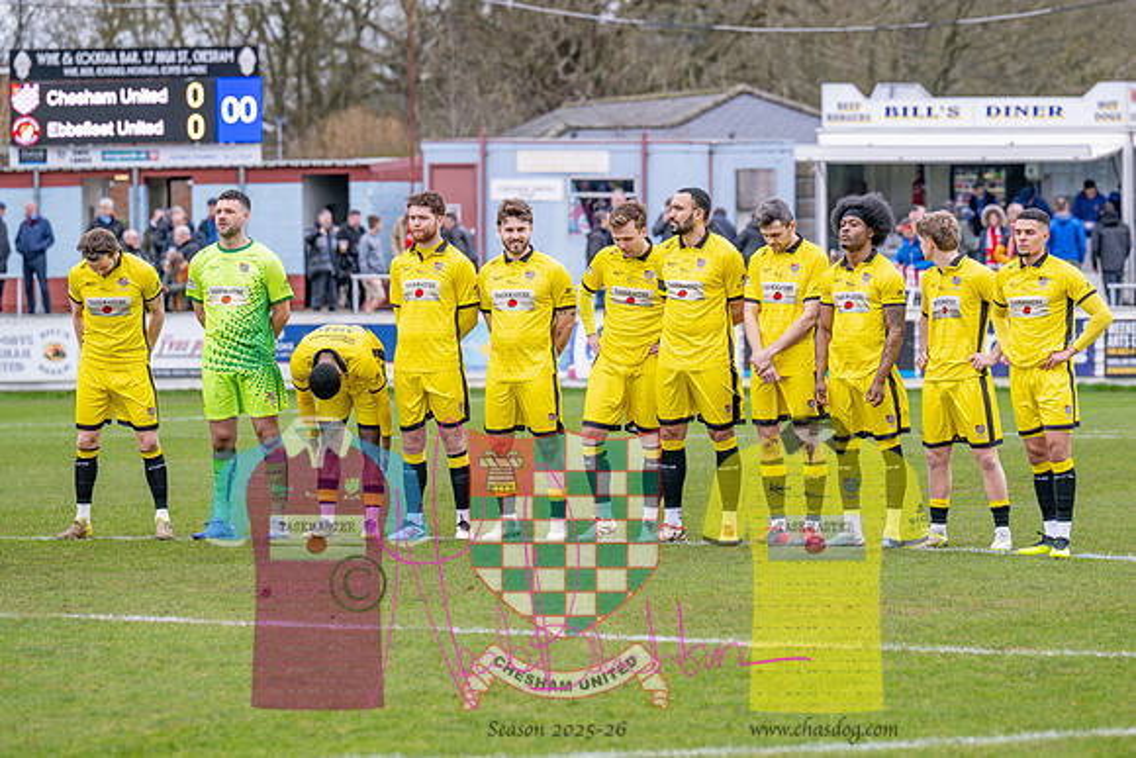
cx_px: 595
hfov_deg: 9.6
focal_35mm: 213
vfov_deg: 6.4
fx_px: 6730
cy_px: 380
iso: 400
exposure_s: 1/500
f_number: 5
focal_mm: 190
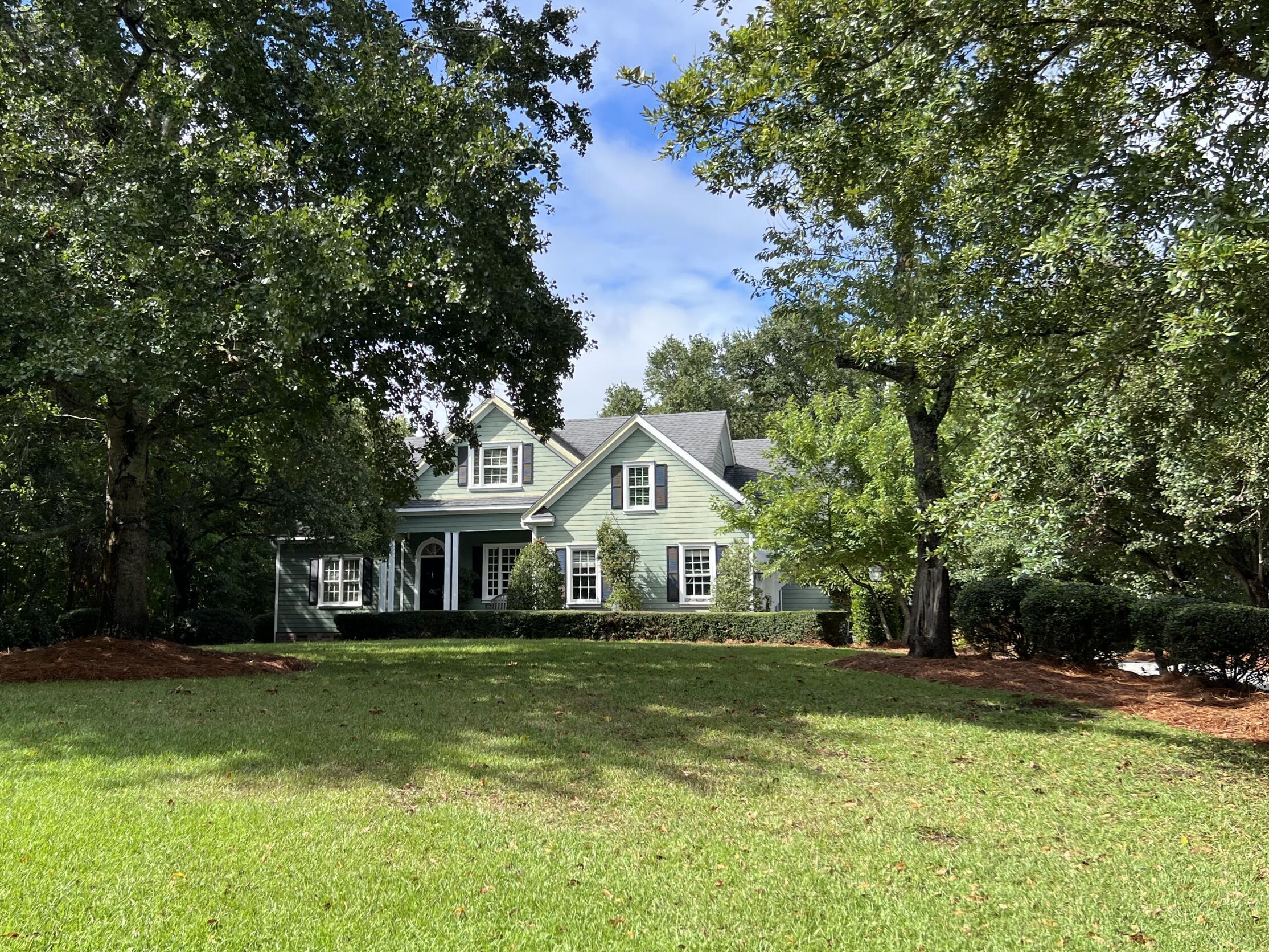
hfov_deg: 52.1
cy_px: 476
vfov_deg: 40.7
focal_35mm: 35
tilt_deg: +8.5
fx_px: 1283
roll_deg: -0.8
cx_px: 486
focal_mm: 5.7
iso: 50
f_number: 1.5
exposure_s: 1/1669
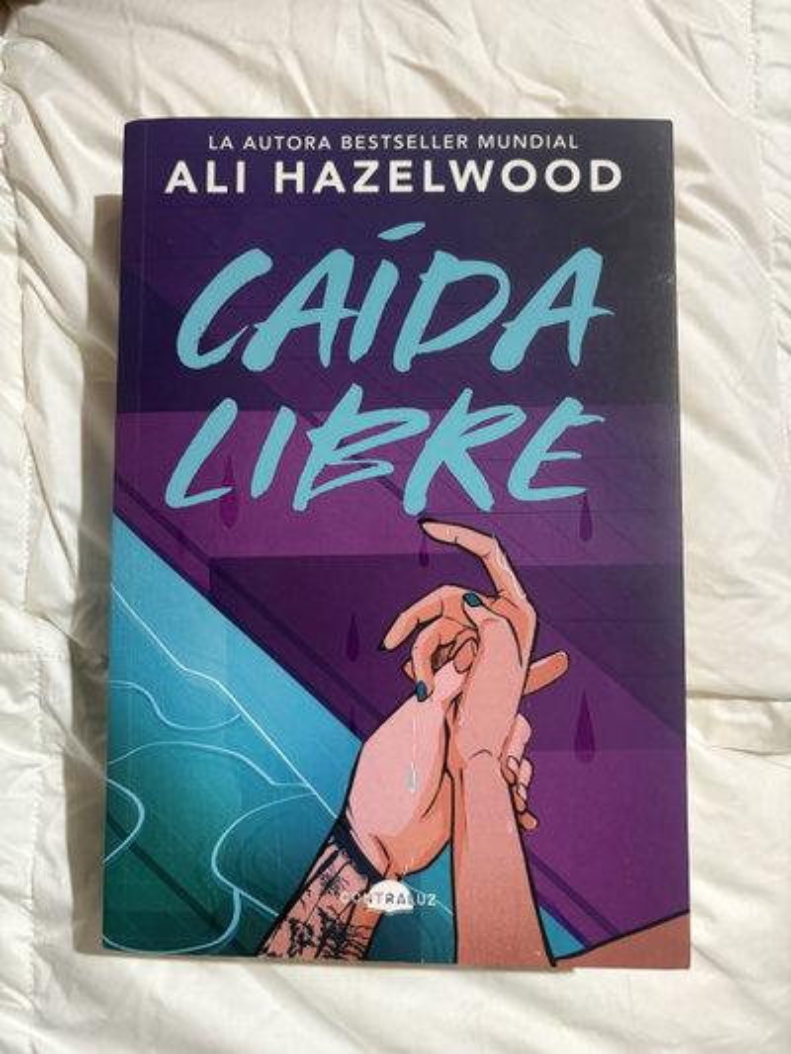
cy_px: 527
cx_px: 396
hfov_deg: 53.1
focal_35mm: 26
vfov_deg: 67.3
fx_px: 792
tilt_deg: -79.6
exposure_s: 1/25
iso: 640
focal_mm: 5.96
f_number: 1.6
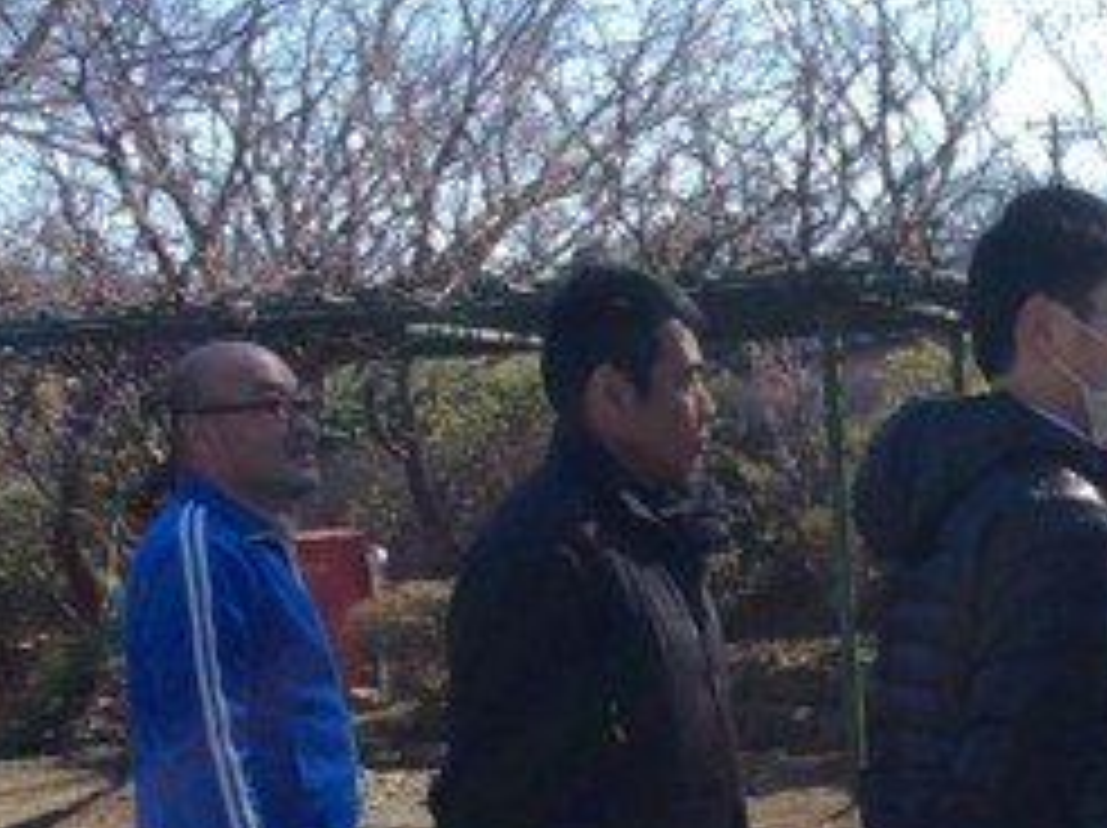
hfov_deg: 18.2
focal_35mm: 104
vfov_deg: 14.1
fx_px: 3323
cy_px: 724
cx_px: 1246
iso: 32
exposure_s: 1/853
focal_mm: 3.3
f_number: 2.4
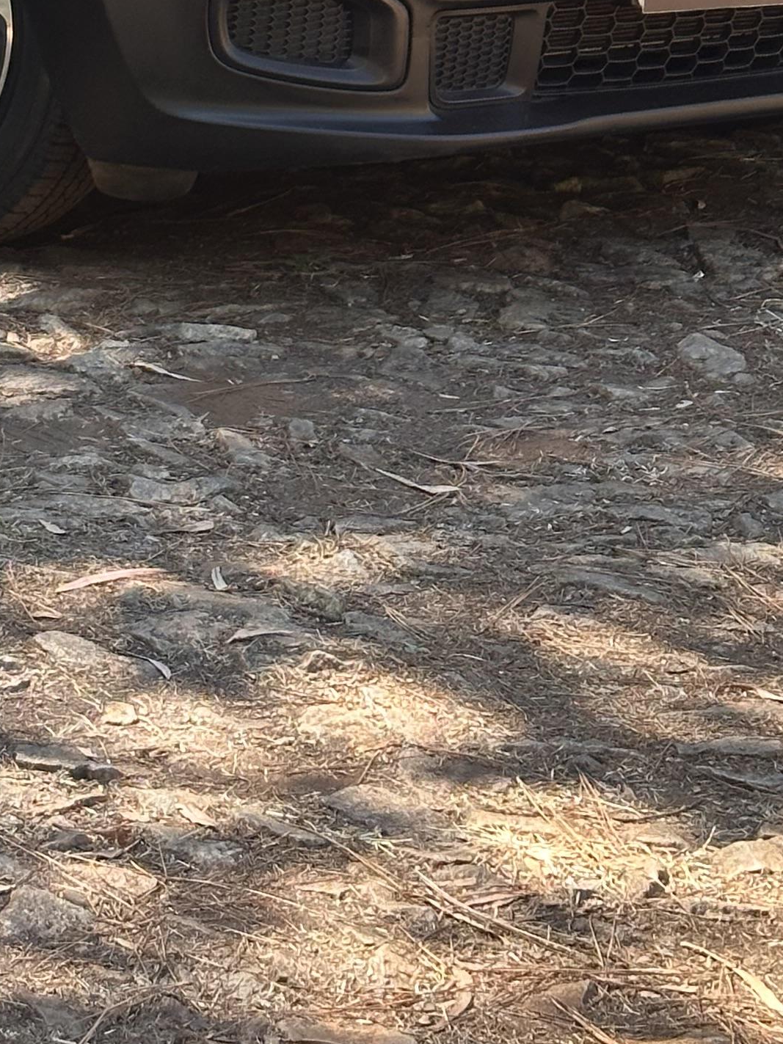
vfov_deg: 13.9
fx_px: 4102
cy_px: -368
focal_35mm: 136
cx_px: 67
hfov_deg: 10.8
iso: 64
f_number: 1.78
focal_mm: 6.86
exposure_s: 1/318
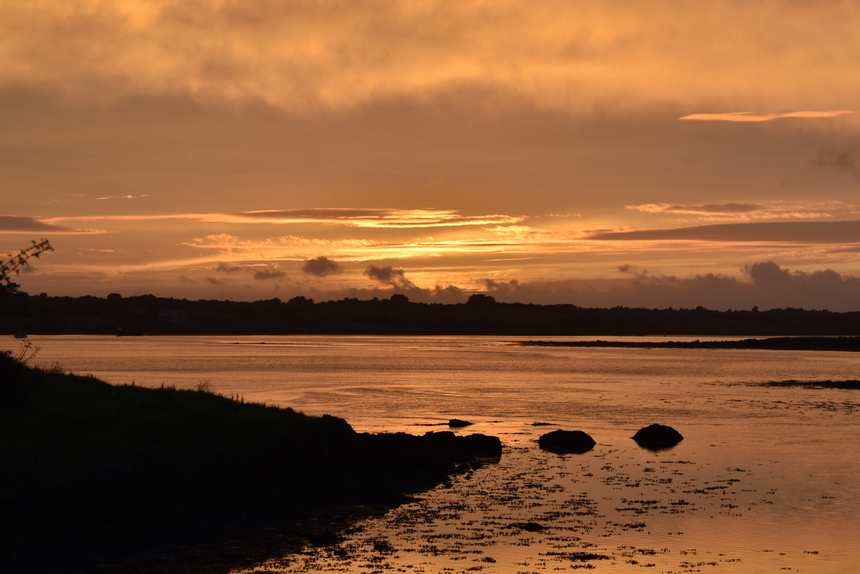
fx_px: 2342
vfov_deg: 14.0
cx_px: 508
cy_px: 244
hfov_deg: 20.8
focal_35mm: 98
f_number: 4
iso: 100
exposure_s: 1/160
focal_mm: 62
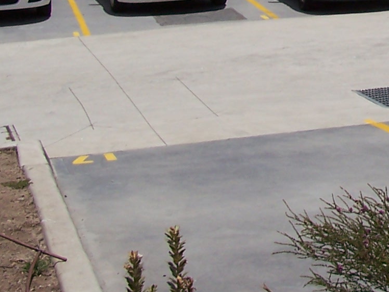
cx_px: 483
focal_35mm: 117
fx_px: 1315
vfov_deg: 12.2
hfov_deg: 16.1
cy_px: -119
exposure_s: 1/750
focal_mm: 6.3
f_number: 5.6
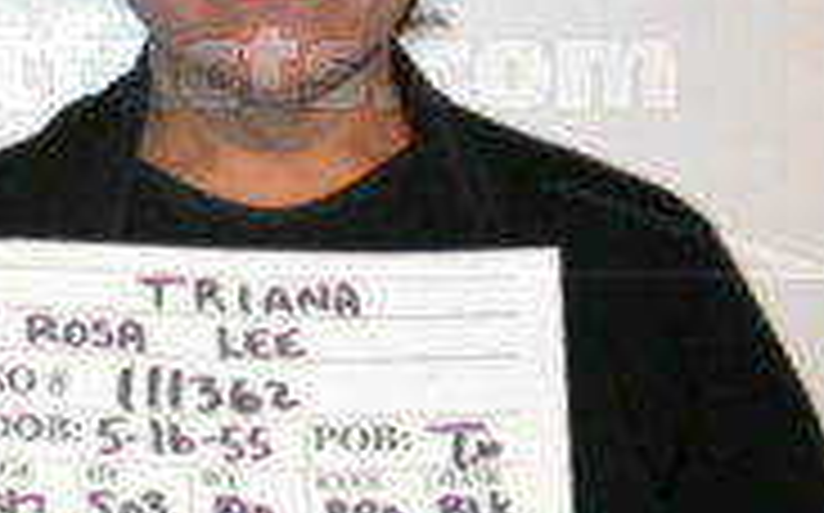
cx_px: 160
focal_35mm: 138
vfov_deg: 9.4
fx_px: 3096
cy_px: 56
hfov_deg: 15.1
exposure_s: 1/60.3
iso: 100
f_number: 3.3
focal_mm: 14.4
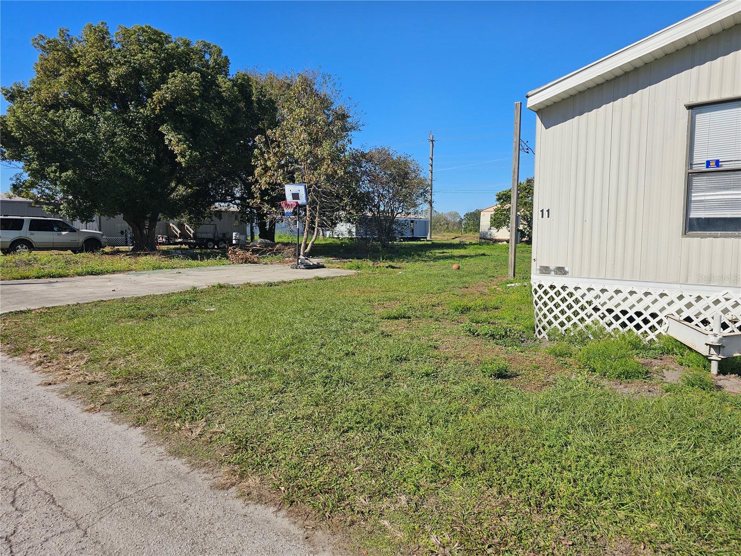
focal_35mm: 23
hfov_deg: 73.9
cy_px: 278
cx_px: 370
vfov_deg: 58.9
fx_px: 492
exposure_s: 1/1192
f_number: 1.7
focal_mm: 6.3
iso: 10
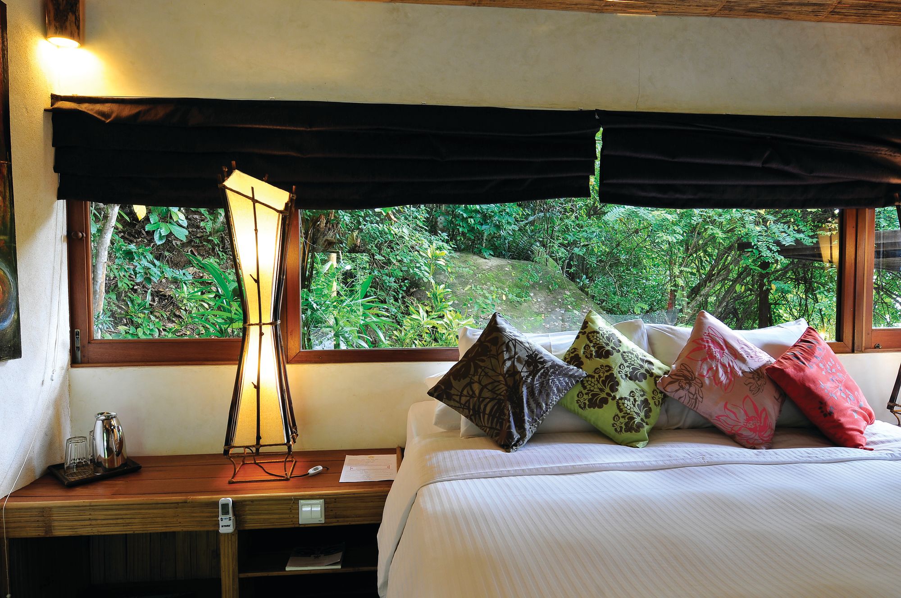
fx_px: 525
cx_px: 450
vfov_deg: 59.4
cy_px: 299
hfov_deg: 81.3
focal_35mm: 21
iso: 200
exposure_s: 1/2.5
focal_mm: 14
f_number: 10
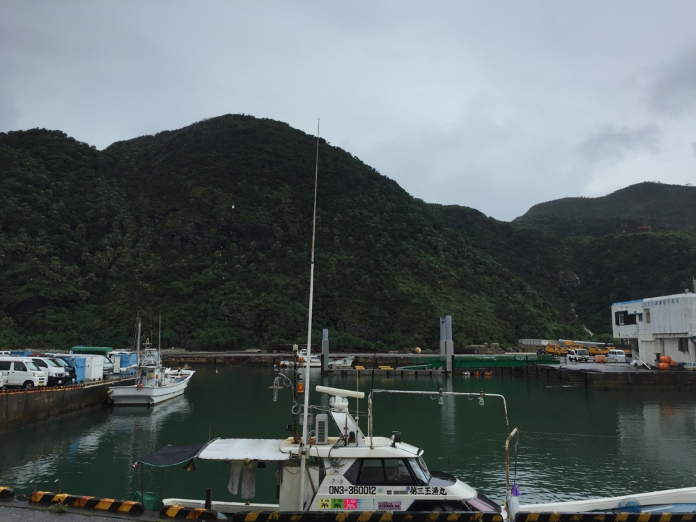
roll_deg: -1.1
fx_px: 583
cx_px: 348
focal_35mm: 29
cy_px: 261
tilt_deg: +9.0
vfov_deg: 48.2
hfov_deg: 61.7
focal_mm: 4.15
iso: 32
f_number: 2.2
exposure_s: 1/1412
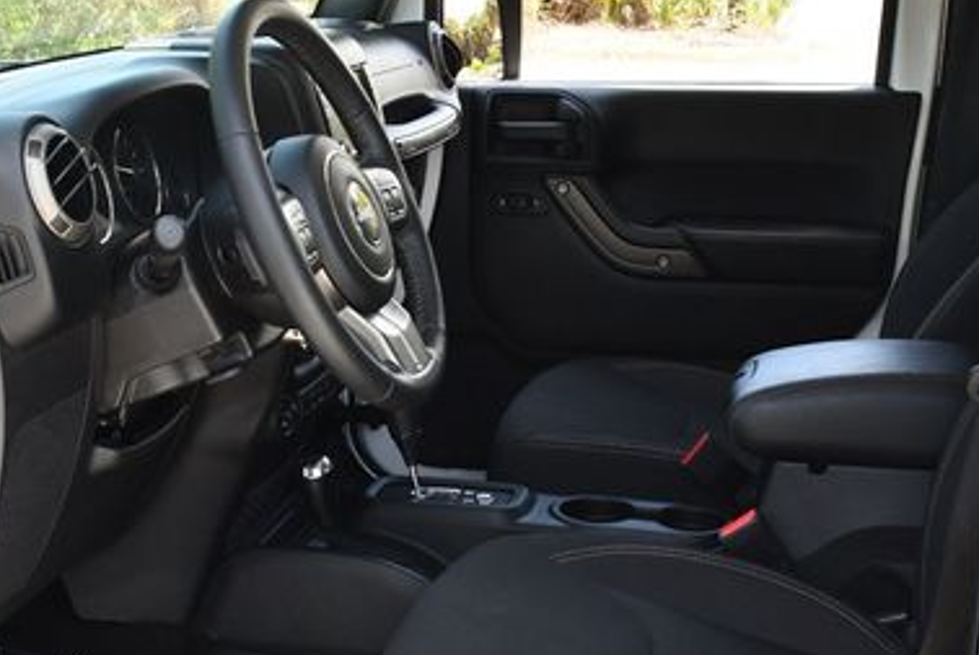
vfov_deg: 22.0
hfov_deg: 32.8
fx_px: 1661
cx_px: 466
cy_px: 541
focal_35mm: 61
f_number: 5.6
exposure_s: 1/250
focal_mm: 18
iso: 320
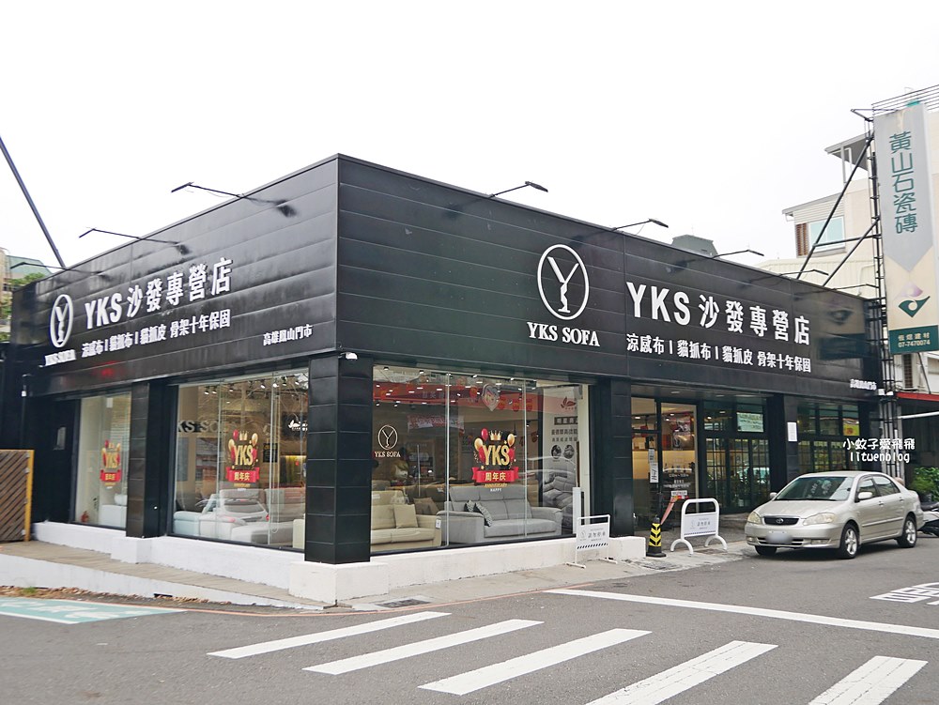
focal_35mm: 34
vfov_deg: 41.8
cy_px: 352
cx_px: 470
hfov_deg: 53.9
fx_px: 923
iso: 200
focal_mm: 17
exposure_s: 1/500
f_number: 4
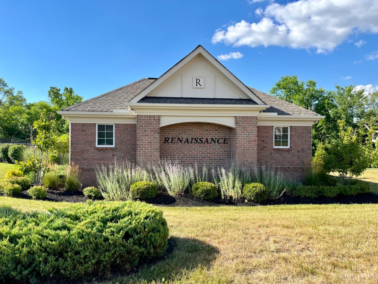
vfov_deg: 53.1
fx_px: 284
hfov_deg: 67.3
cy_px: 142
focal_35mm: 26
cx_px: 189
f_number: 1.6
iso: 50
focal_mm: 5.1
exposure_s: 1/1923
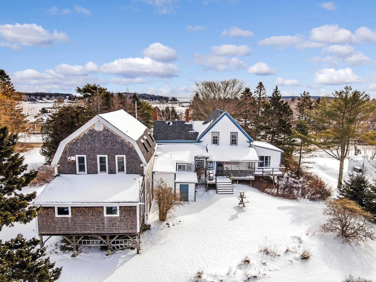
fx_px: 261
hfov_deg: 71.6
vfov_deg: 56.8
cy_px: 141
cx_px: 188
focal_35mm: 24
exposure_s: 1/1250
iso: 200
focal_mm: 4.5
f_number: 2.8
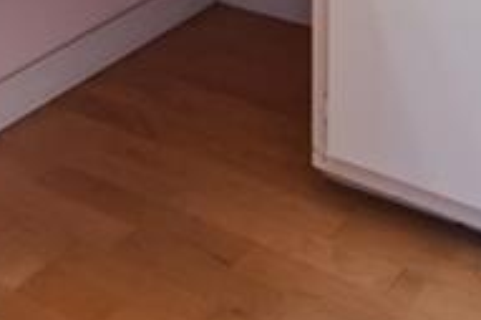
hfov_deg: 26.8
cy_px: -441
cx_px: 327
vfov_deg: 13.5
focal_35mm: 75
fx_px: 1001
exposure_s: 1/25
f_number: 9
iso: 250
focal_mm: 14
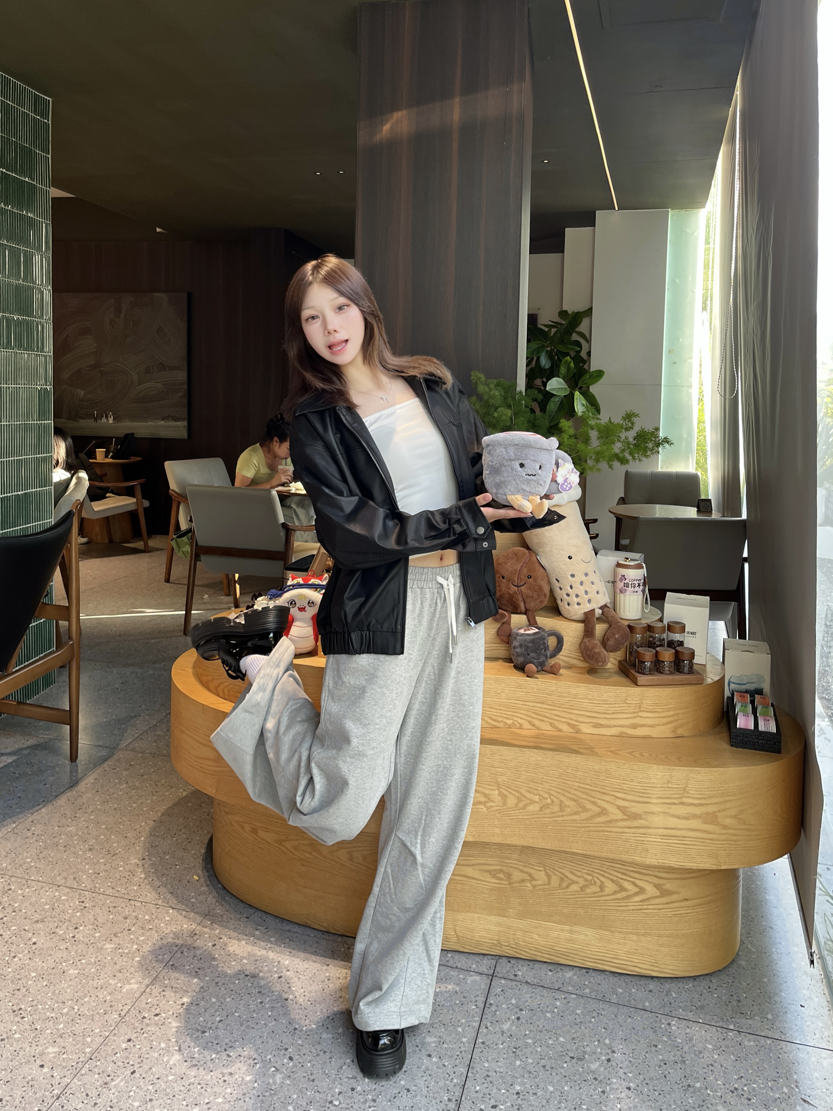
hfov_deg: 53.1
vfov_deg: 67.3
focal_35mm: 26
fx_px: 834
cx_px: 416
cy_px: 556
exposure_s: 1/121
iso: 100
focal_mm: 5.1
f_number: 1.6
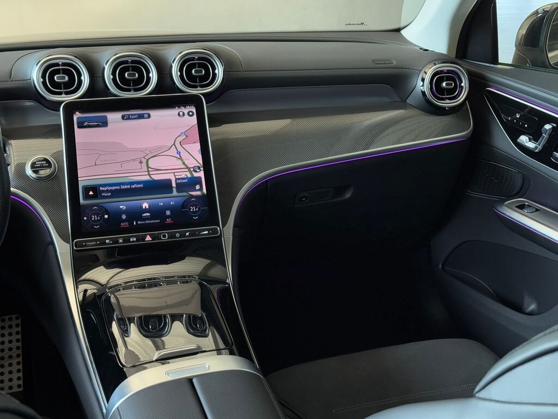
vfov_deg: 30.3
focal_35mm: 48
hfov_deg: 39.7
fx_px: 774
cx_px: 279
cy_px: 210
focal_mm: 6.76
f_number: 1.78
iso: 160
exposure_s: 1/60
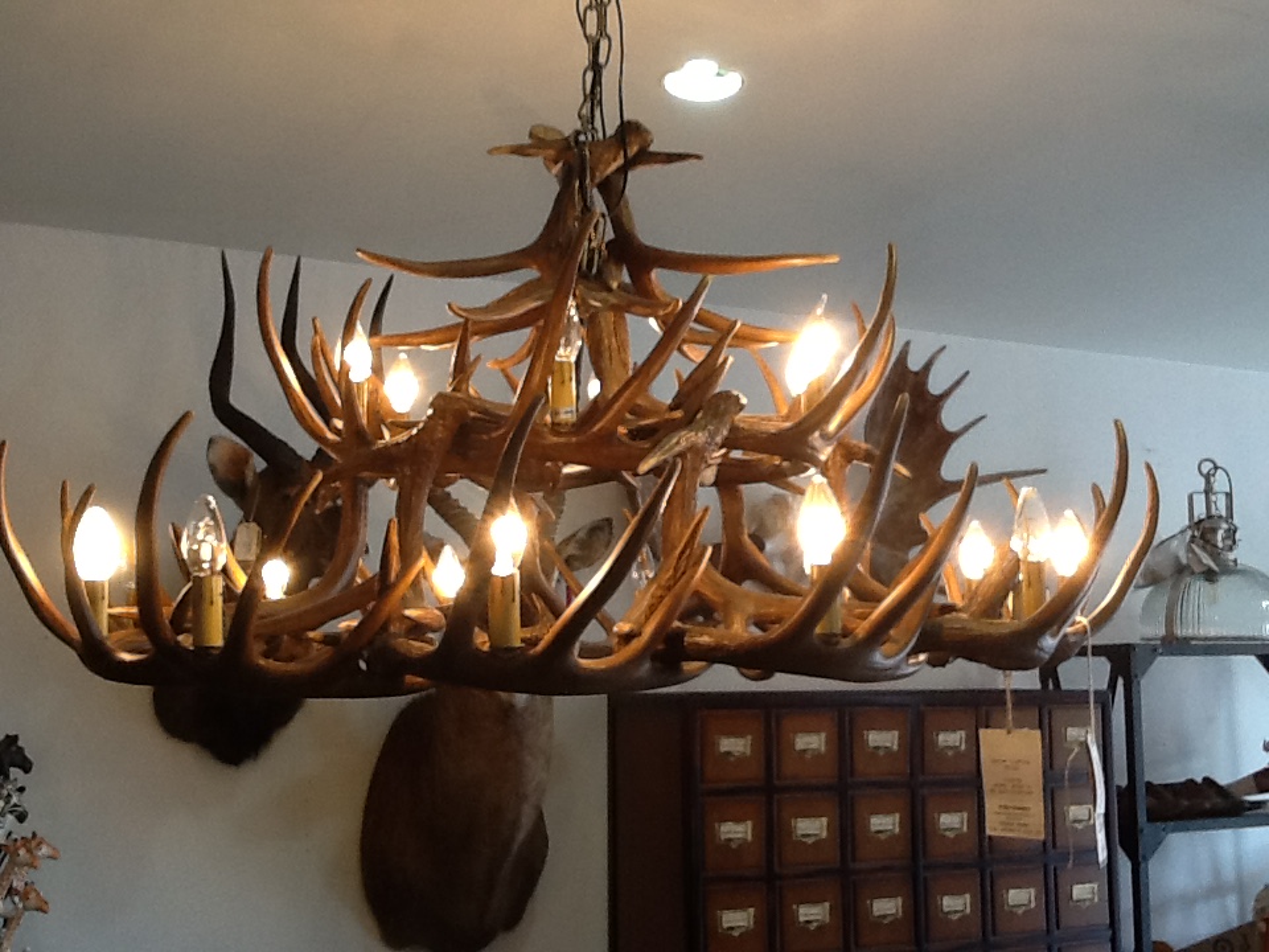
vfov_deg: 32.9
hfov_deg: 42.9
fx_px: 1613
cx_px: 634
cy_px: 476
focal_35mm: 44
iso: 64
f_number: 2.4
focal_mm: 2.03
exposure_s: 1/30
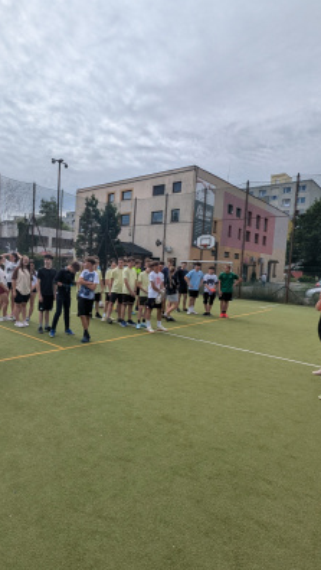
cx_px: 78
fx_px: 287
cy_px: 286
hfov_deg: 55.5
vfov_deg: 89.5
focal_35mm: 19
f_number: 2.2
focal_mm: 1.95
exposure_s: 1/3195
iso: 48
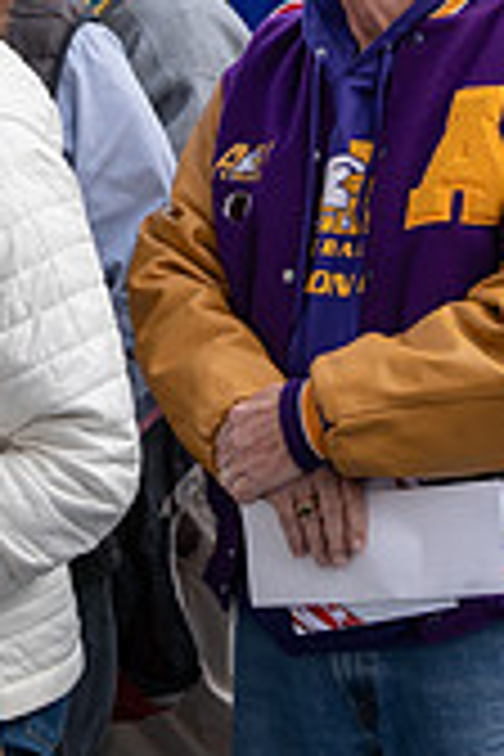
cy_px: 25
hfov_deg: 9.9
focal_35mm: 138
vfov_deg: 14.7
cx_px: 220
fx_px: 2898
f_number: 3.5
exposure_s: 1/250
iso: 160
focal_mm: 40
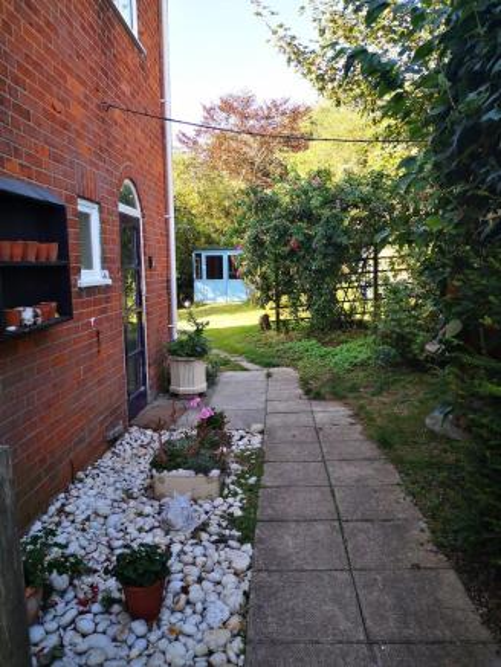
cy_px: 334
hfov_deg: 51.4
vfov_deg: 65.3
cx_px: 250
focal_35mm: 27
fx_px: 521
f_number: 1.8
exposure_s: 1/221
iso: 50
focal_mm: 3.95
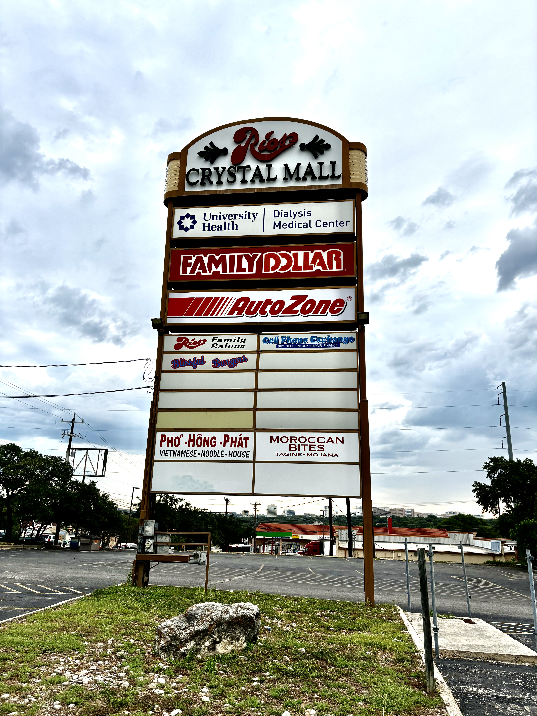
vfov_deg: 67.3
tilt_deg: +17.5
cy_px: 358
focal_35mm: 26
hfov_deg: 53.1
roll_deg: -2.6
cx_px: 268
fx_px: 538
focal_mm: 5.96
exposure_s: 1/799
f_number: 1.6
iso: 50
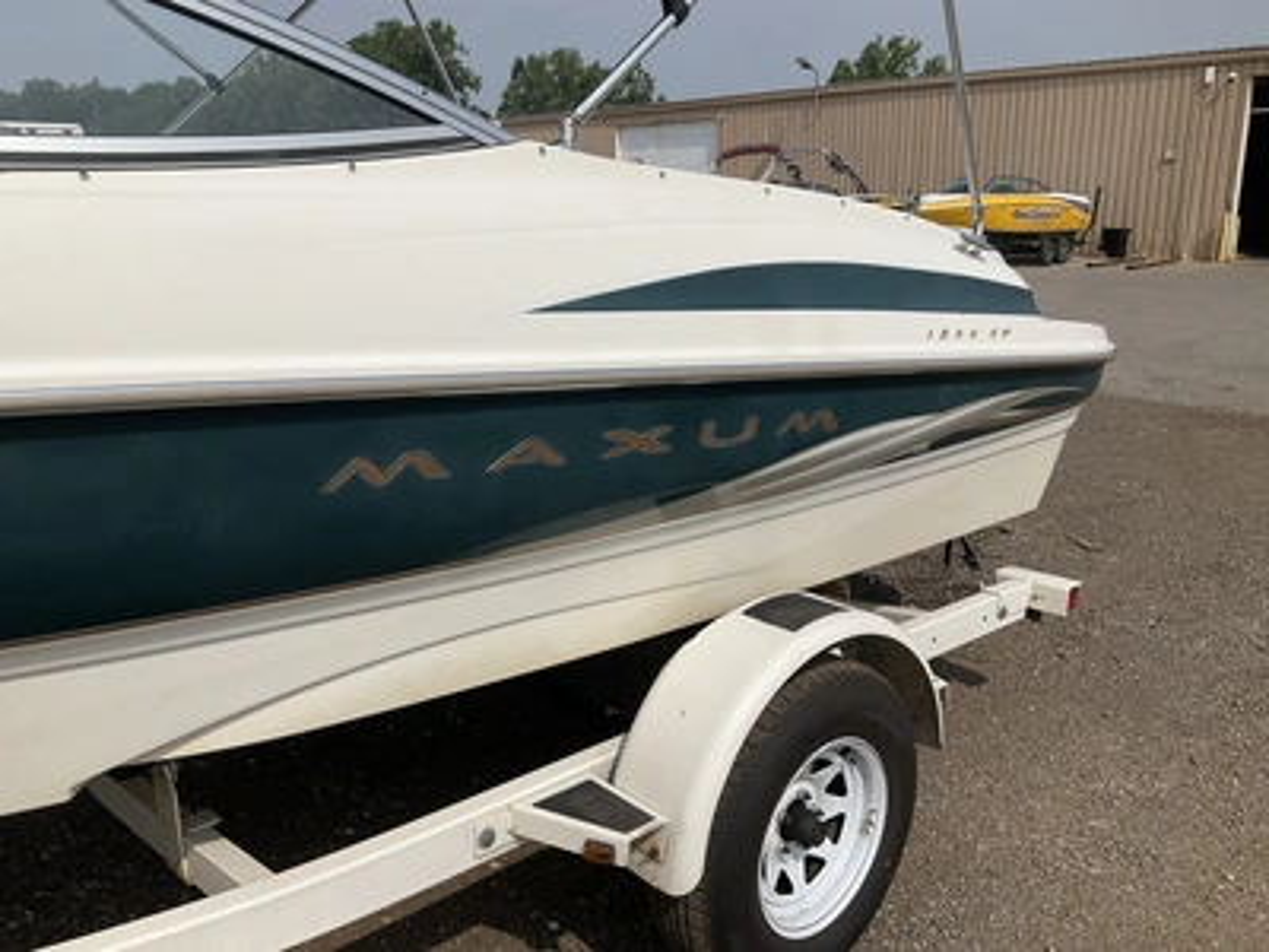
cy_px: 476
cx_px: 634
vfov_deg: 48.2
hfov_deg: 61.7
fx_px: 1063
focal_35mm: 29
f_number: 1.8
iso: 25
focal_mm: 3
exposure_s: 1/4065
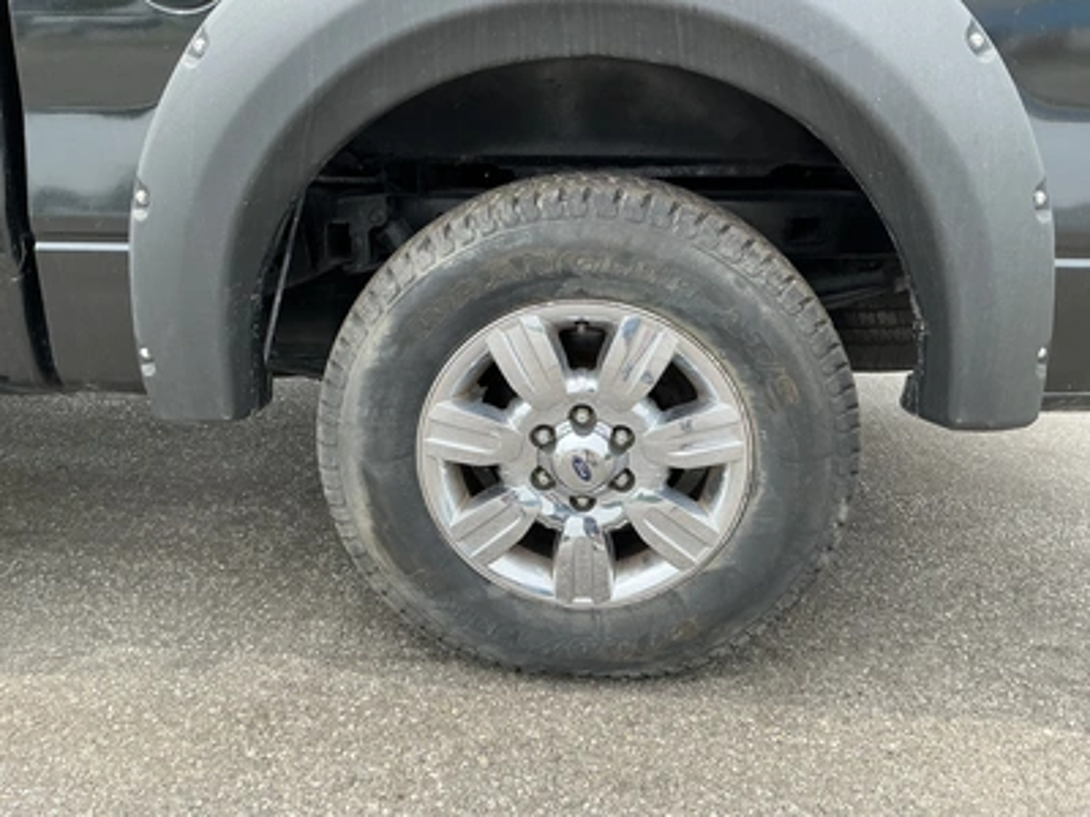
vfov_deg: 49.7
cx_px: 545
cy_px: 408
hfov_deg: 63.4
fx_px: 882
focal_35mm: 28
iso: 25
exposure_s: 1/397
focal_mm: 3
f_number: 1.8
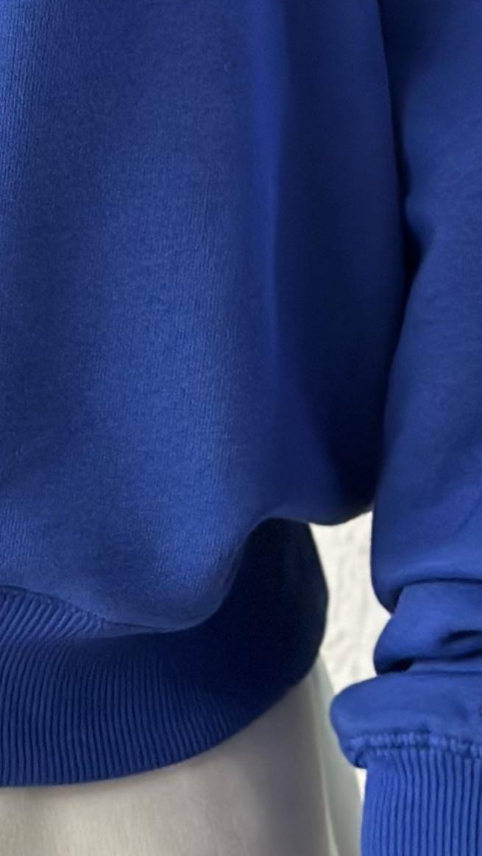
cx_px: -218
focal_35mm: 181
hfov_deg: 6.6
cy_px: -185
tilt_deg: -1.0
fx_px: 4114
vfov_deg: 11.6
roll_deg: -0.2
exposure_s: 1/55
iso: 400
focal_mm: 6.86
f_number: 1.78
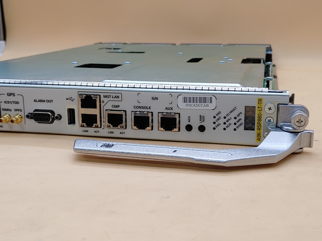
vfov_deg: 31.5
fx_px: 428
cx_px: 161
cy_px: 120
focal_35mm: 46
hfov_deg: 41.2
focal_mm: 4.36
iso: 50
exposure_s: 1/134
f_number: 1.8
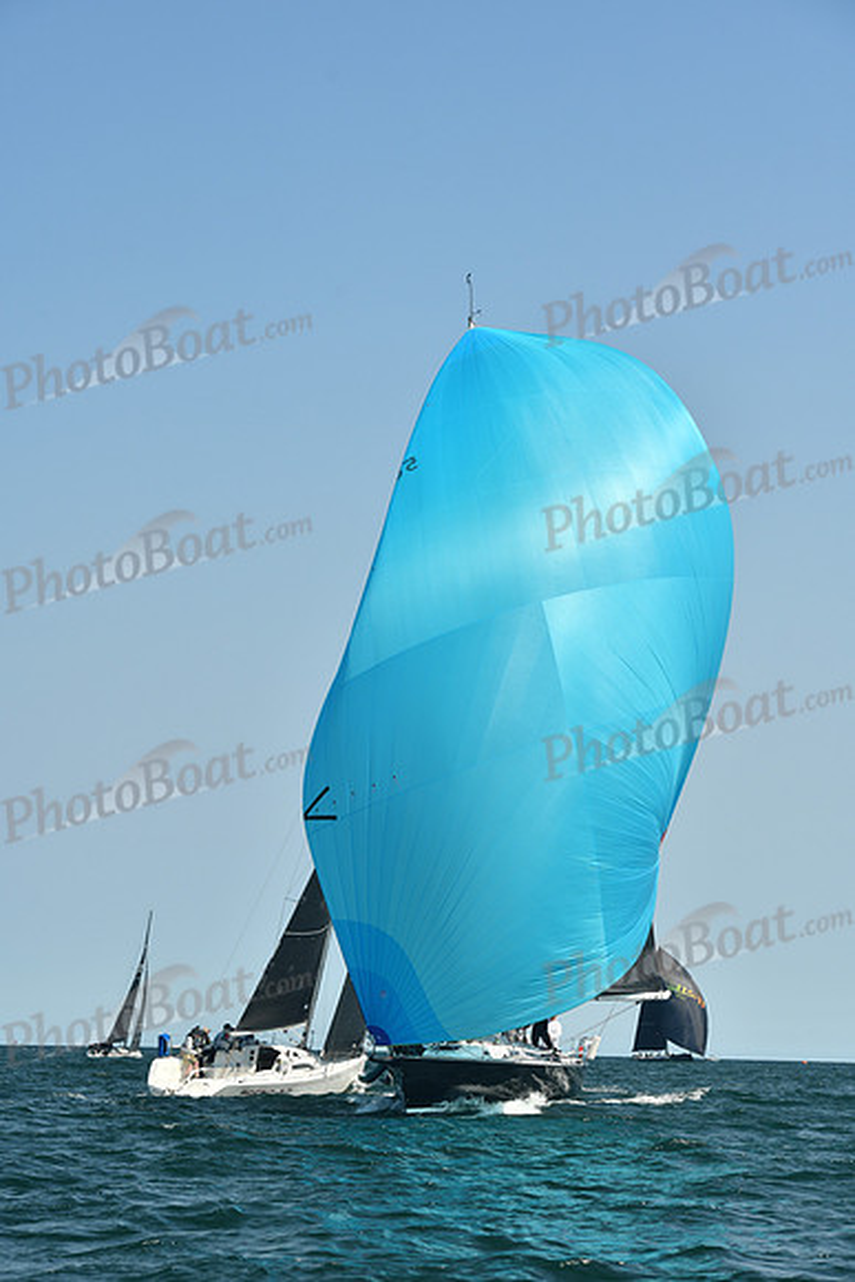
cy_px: 641
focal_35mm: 95
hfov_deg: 14.4
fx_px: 3382
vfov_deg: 21.5
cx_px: 428
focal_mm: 95
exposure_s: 1/640
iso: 320
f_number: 7.1
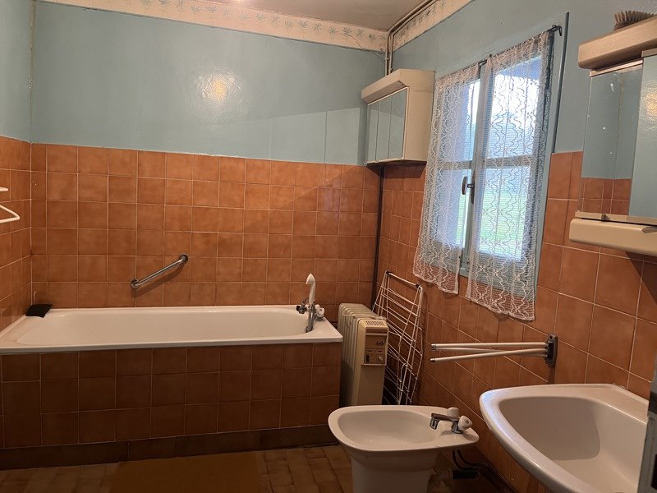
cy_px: 246
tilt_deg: -7.5
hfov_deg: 67.3
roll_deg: -3.0
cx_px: 328
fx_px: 493
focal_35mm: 26
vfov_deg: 53.1
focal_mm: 5.1
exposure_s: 1/50
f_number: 1.6
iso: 250
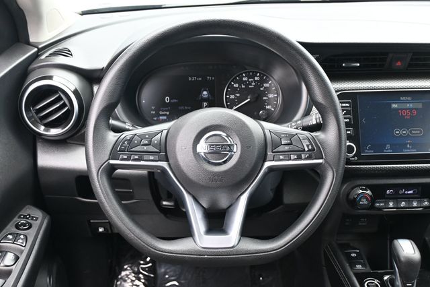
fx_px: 475
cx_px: 215
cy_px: 144
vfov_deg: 33.6
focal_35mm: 40
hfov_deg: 48.7
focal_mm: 26.5
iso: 800
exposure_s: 1/125
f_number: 4.5
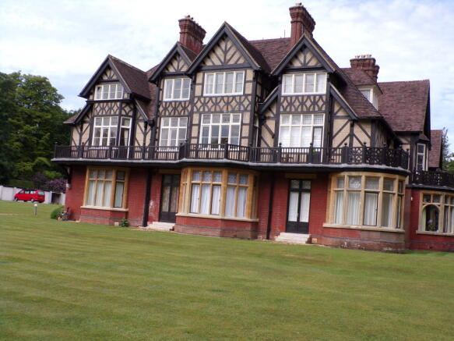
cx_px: 227
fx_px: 485
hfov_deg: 50.1
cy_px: 170
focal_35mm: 37
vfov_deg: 38.7
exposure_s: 1/340
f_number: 4.7
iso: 80
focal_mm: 6.6
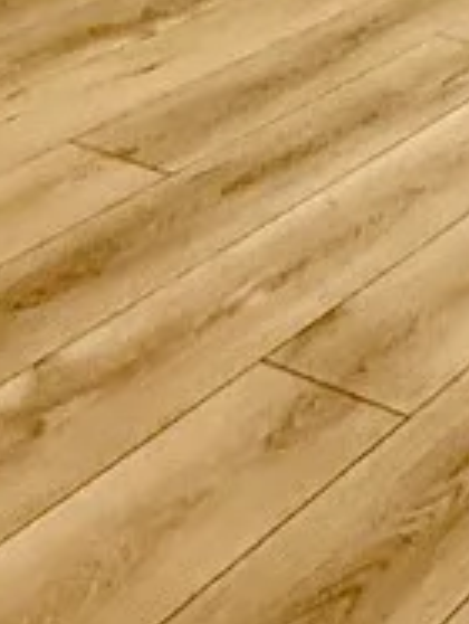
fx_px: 1388
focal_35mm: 77
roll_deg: -2.4
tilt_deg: -2.4
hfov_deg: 15.9
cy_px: -488
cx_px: 878
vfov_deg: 19.3
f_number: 2.2
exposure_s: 1/60
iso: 320
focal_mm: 2.22
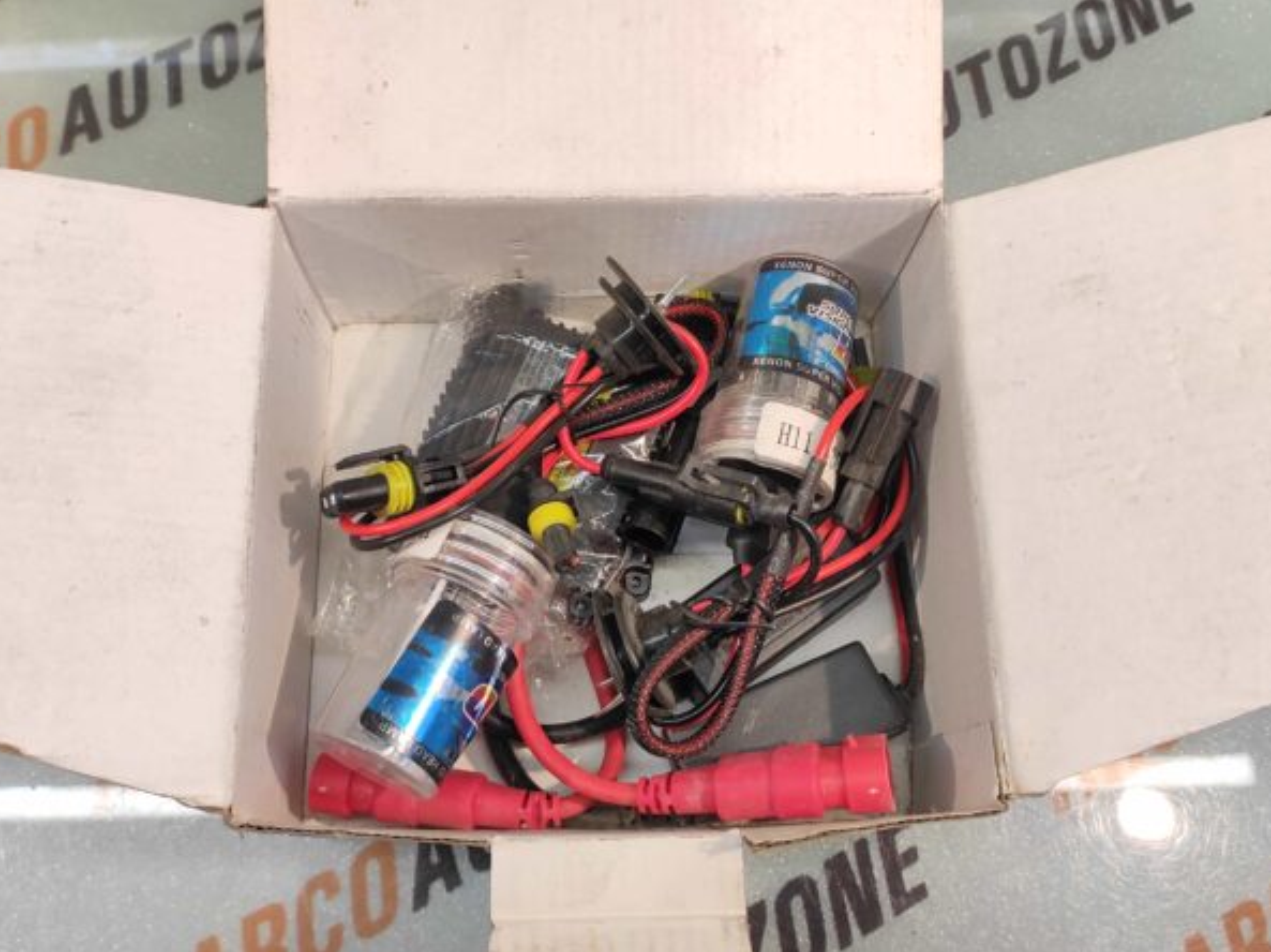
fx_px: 807
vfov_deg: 61.0
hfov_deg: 76.4
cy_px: 477
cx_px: 617
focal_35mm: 22
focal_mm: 4.74
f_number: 1.79
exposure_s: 1/33
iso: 138
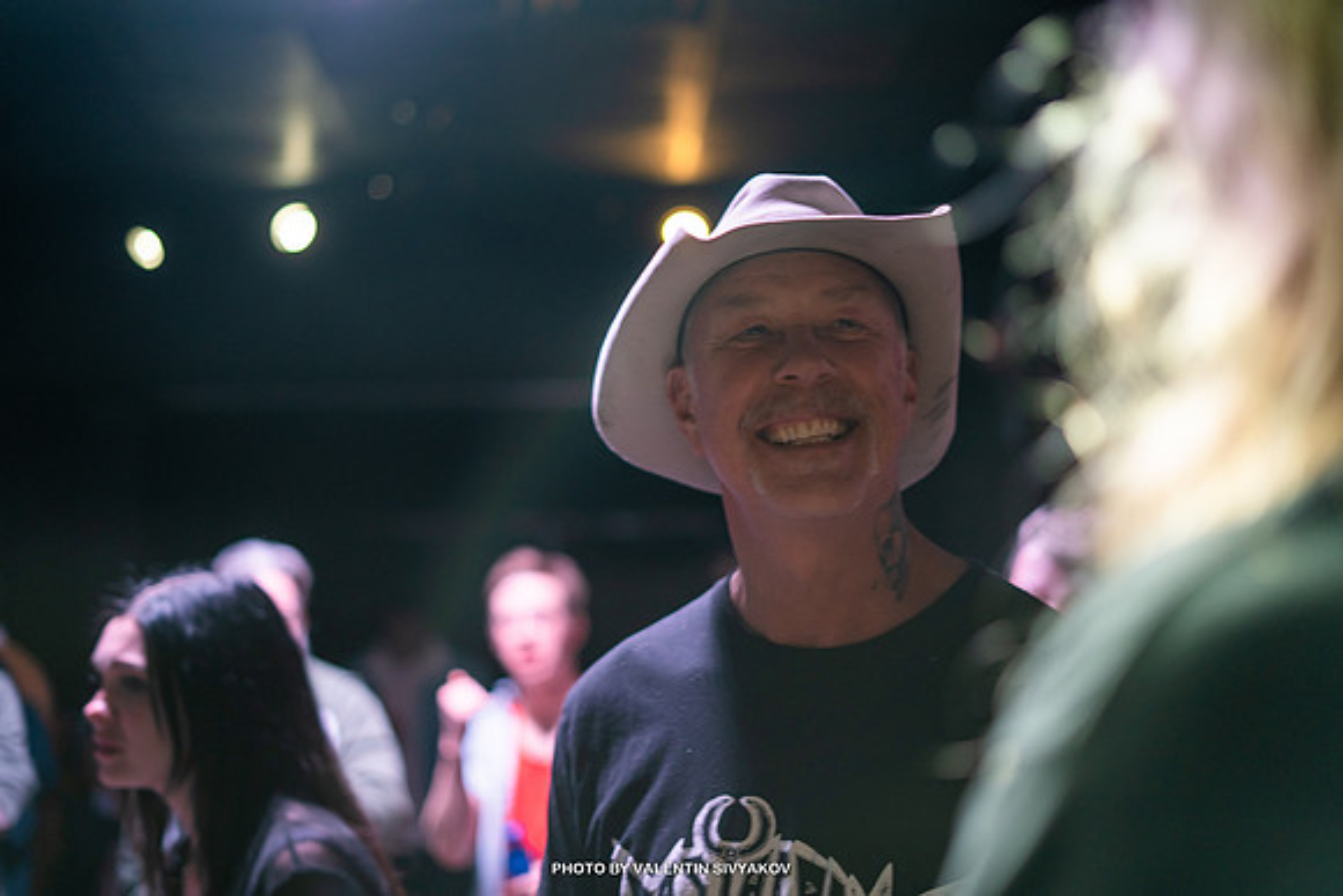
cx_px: 672
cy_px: 448
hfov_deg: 38.8
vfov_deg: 26.4
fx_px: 1909
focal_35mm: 51
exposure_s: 1/125
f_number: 1.8
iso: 250
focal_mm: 50
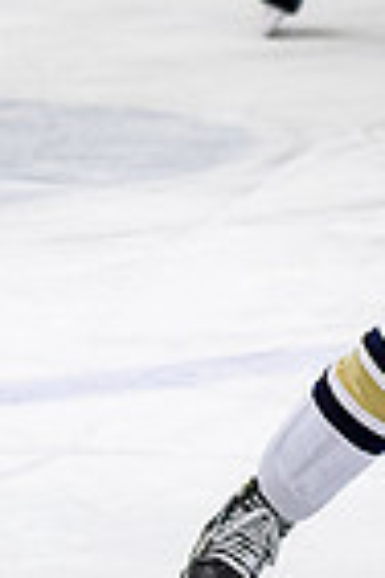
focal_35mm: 795
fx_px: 12752
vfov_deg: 2.6
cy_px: 316
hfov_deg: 1.7
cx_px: 669
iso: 1000
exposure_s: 1/800
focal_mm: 95
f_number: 3.2
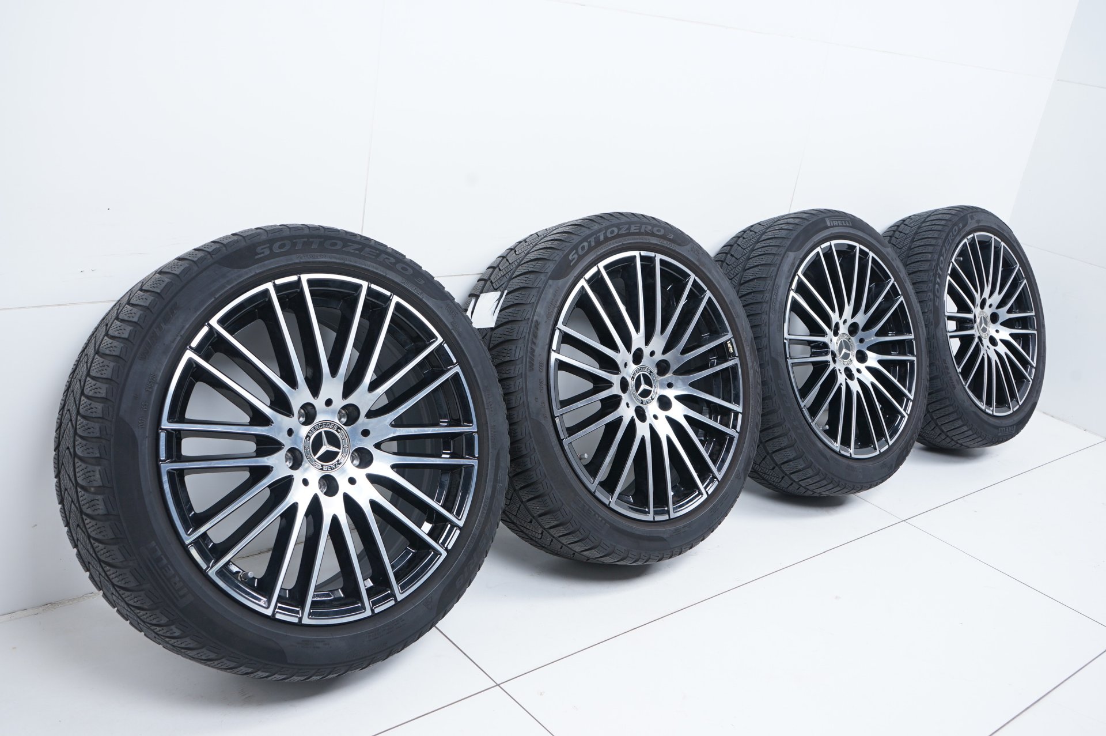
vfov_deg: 39.9
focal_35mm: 33
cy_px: 368
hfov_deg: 57.3
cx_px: 553
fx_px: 1013
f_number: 7.1
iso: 250
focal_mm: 33
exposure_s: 1/100
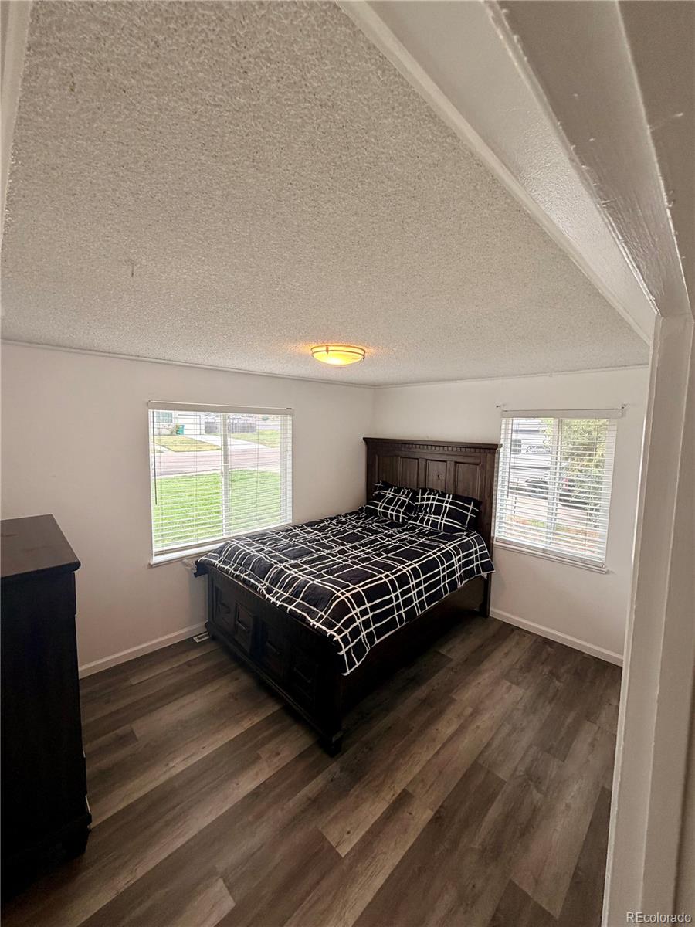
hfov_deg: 85.7
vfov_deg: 102.1
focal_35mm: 14
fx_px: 375
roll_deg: -2.3
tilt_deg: -7.2
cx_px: 348
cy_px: 464
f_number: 2.2
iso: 100
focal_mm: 2.22
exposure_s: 1/120
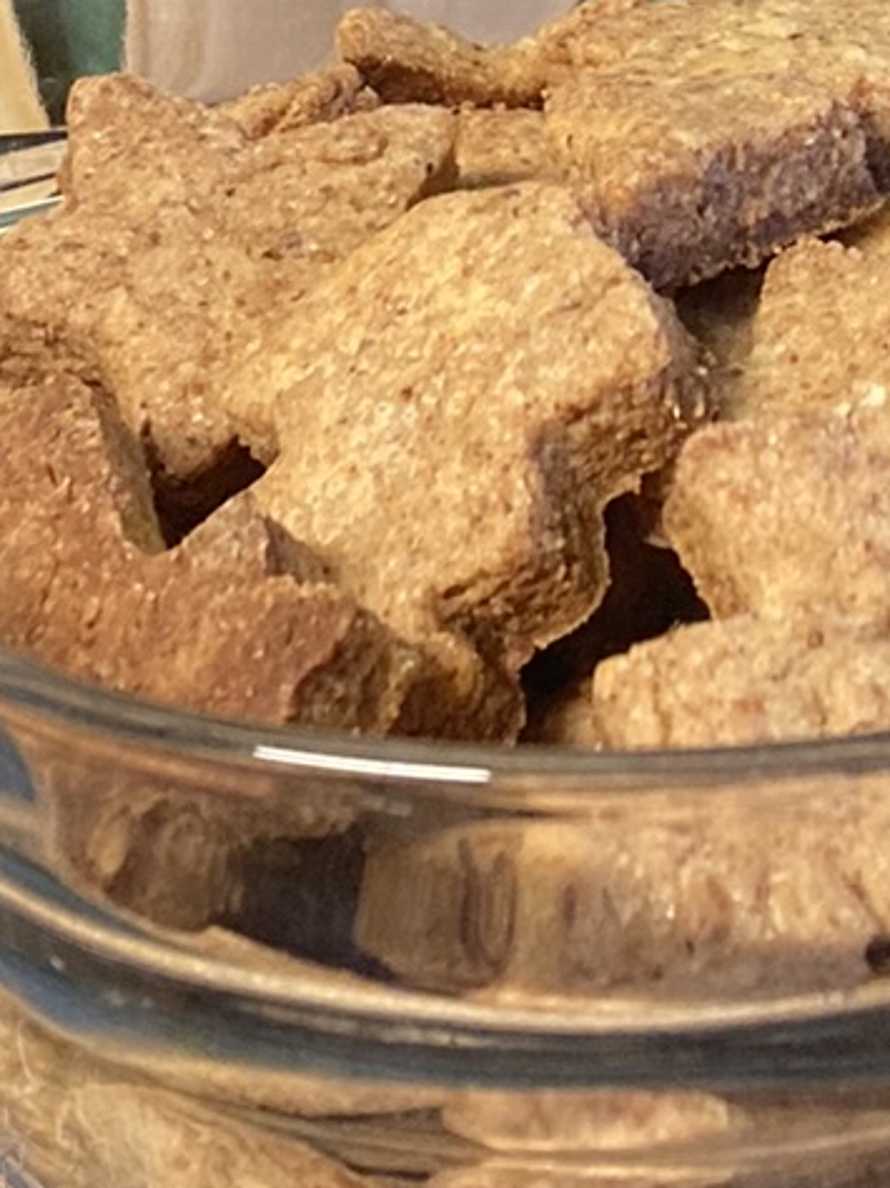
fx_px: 4152
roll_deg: -0.3
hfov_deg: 12.1
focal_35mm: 121
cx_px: 928
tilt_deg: -8.7
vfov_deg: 15.4
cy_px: -399
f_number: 1.8
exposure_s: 1/41
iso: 320
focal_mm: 3.99
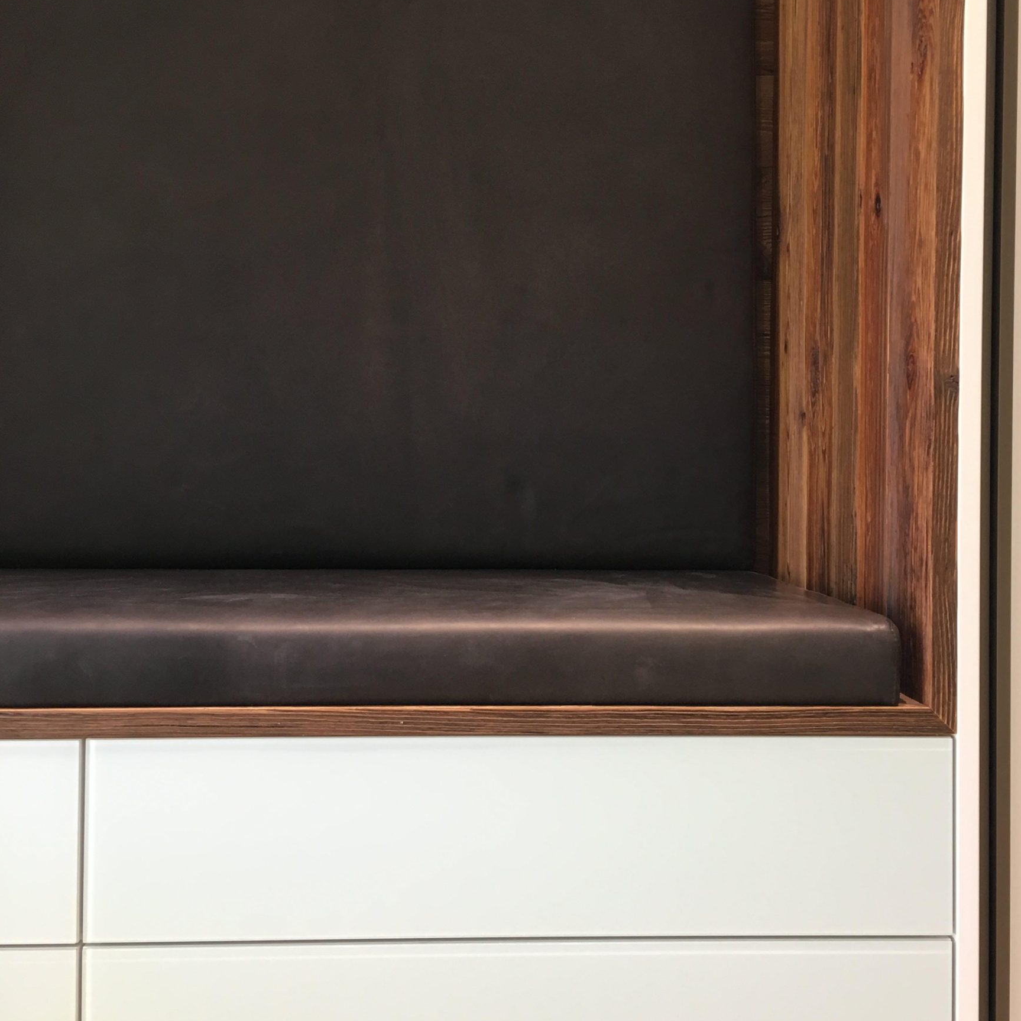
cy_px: 492
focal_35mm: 38
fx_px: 1268
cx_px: 566
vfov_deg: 43.9
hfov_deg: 43.8
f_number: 2.2
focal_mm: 4.15
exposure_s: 1/33
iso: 125
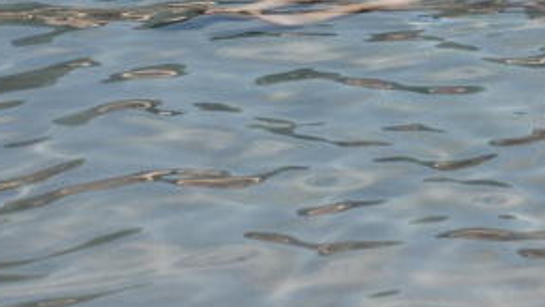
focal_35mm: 285
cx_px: 573
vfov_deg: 4.3
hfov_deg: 7.5
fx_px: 4120
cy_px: -113
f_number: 5.6
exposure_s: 1/500
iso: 110
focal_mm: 66
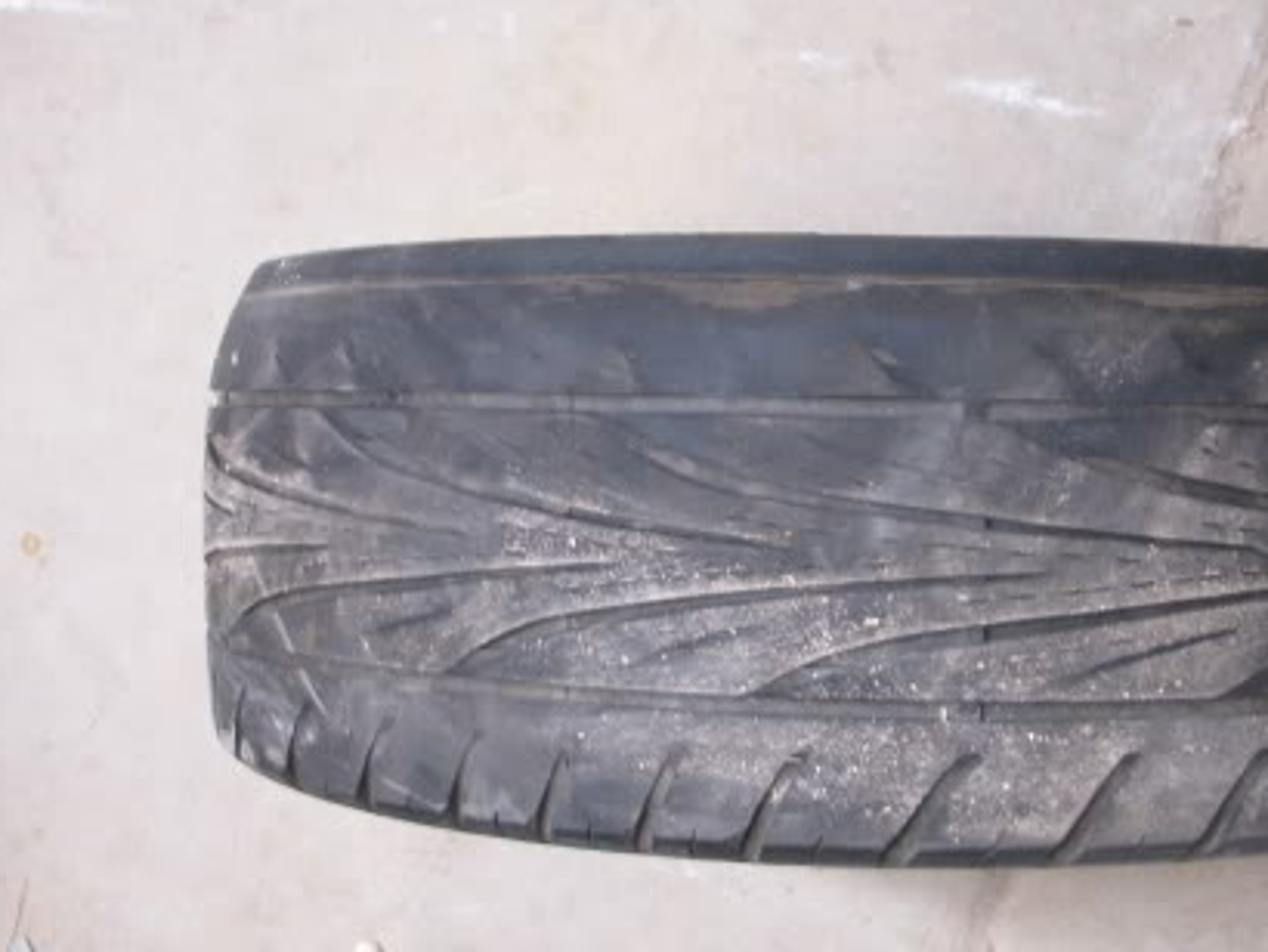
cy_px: 442
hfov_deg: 31.9
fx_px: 2199
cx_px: 860
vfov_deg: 24.4
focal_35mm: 60
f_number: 3.3
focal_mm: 6.3
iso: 320
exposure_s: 1/8
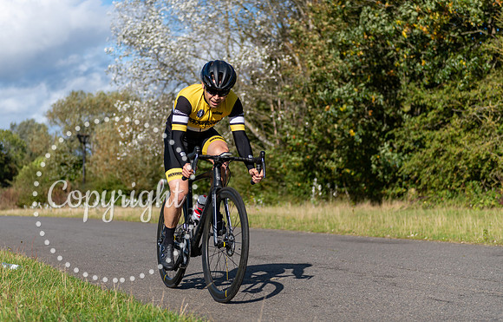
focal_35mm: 72
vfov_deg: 18.4
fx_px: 992
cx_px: 215
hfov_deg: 28.4
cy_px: 130
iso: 160
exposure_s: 1/4000
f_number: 2.8
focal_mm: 62
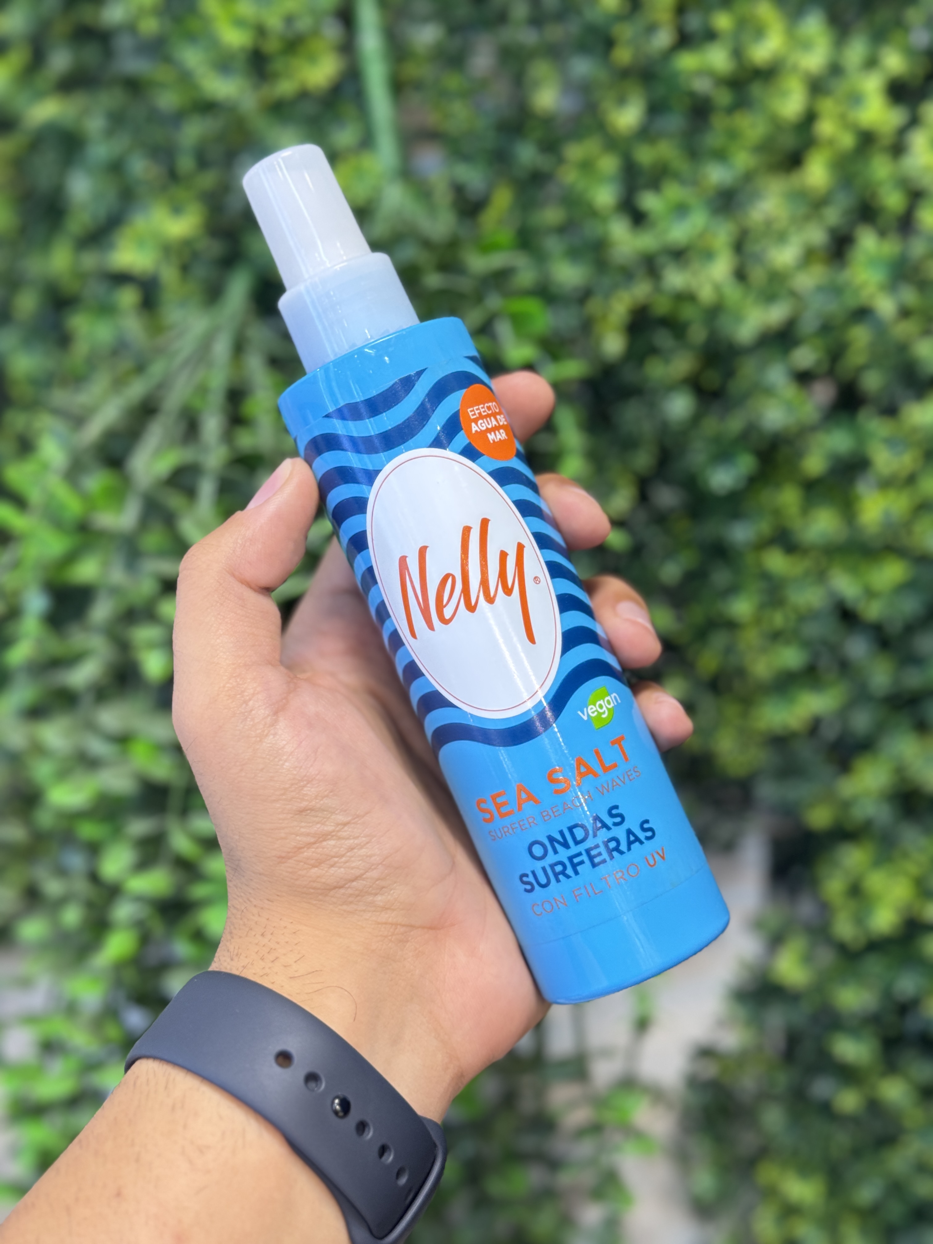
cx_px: 466
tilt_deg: -3.5
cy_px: 622
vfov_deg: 39.7
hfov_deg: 30.3
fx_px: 1725
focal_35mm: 48
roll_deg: +0.0
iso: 80
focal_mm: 6.76
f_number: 1.78
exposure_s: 1/50
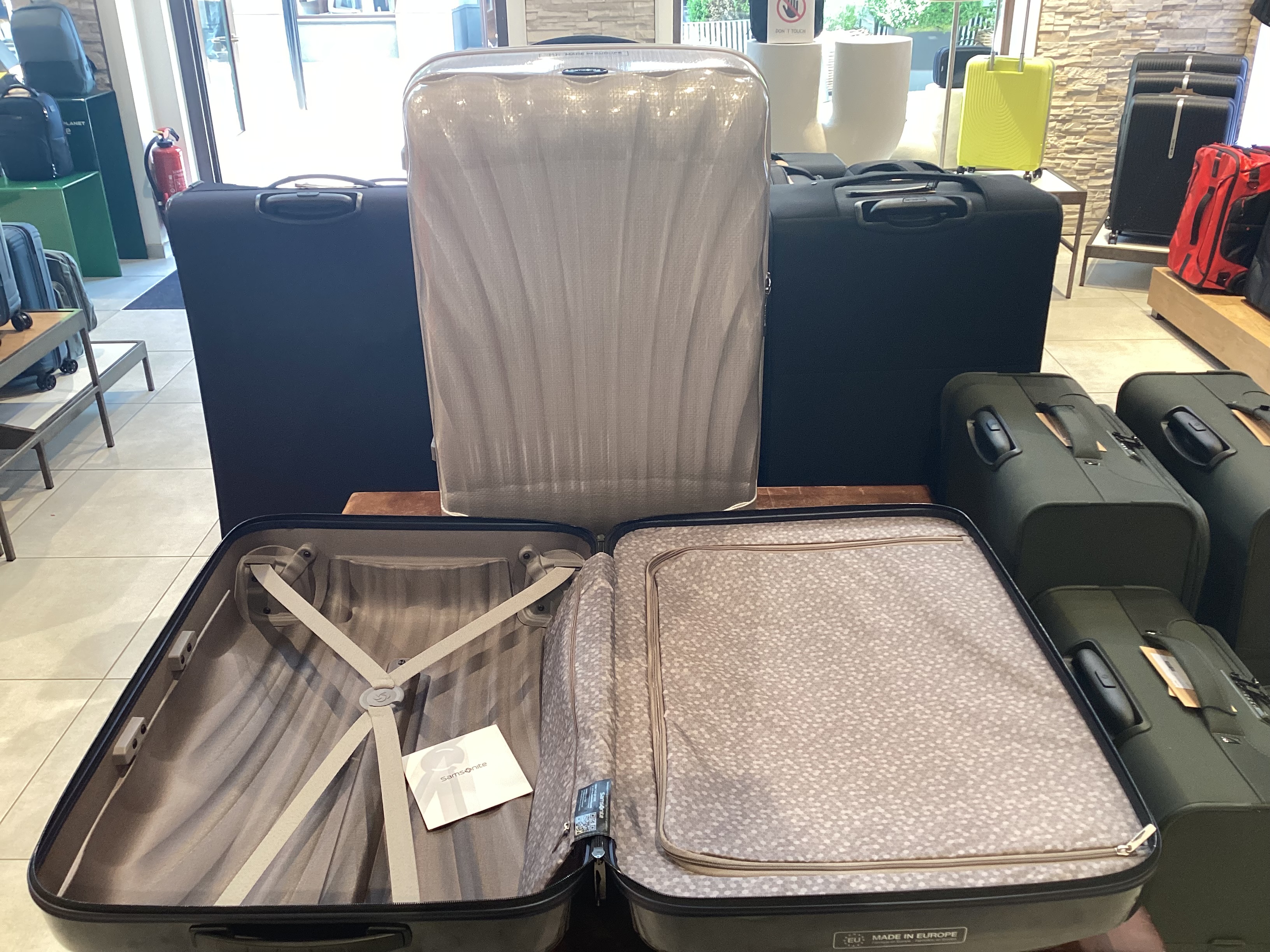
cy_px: 476
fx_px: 1137
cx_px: 635
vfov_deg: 45.4
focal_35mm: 31
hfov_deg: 58.4
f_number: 2.4
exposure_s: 1/50
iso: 100
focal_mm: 3.3
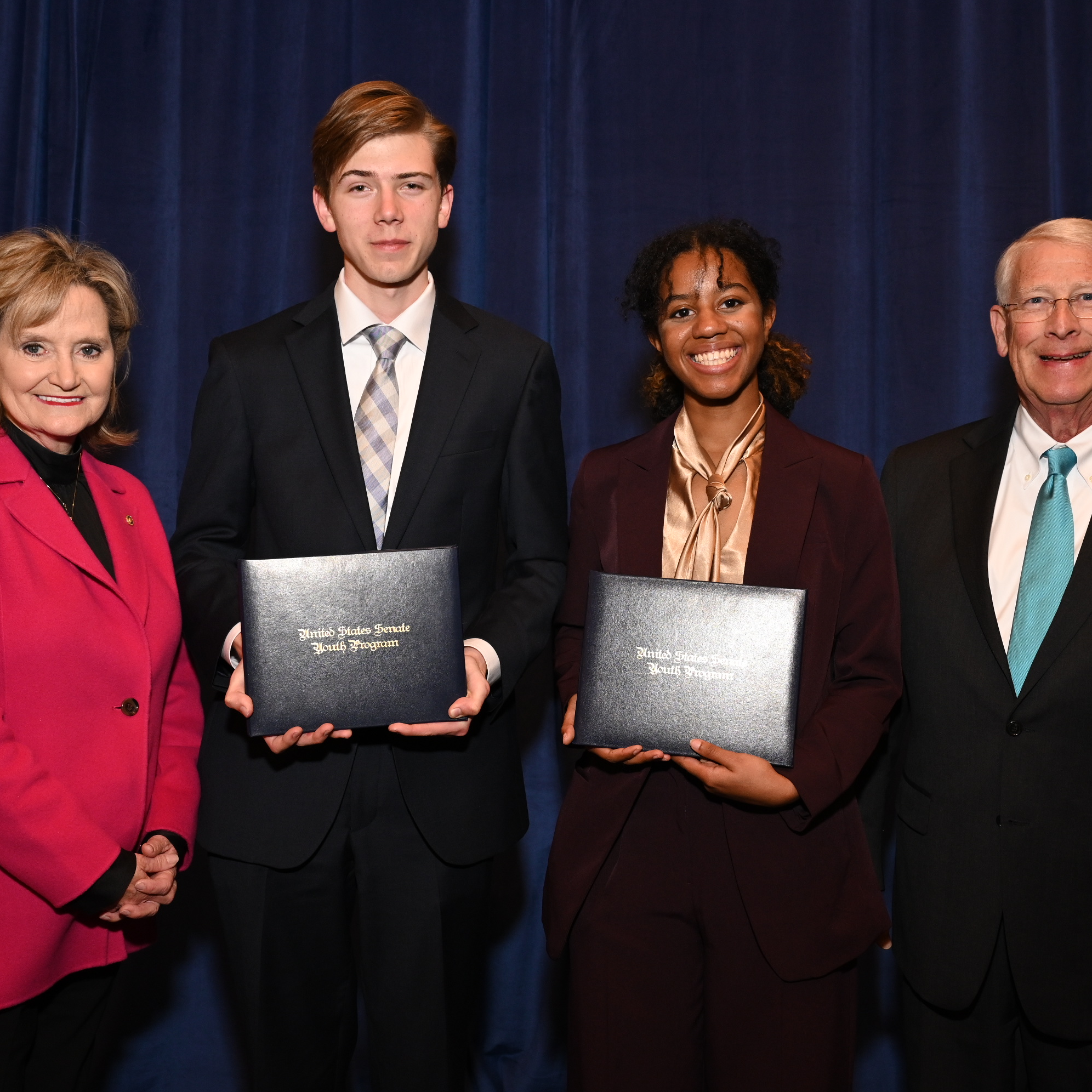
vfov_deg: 41.9
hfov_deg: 41.8
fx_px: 1428
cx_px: 583
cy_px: 543
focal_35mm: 40
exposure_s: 1/200
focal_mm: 31
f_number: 6.3
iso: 1600
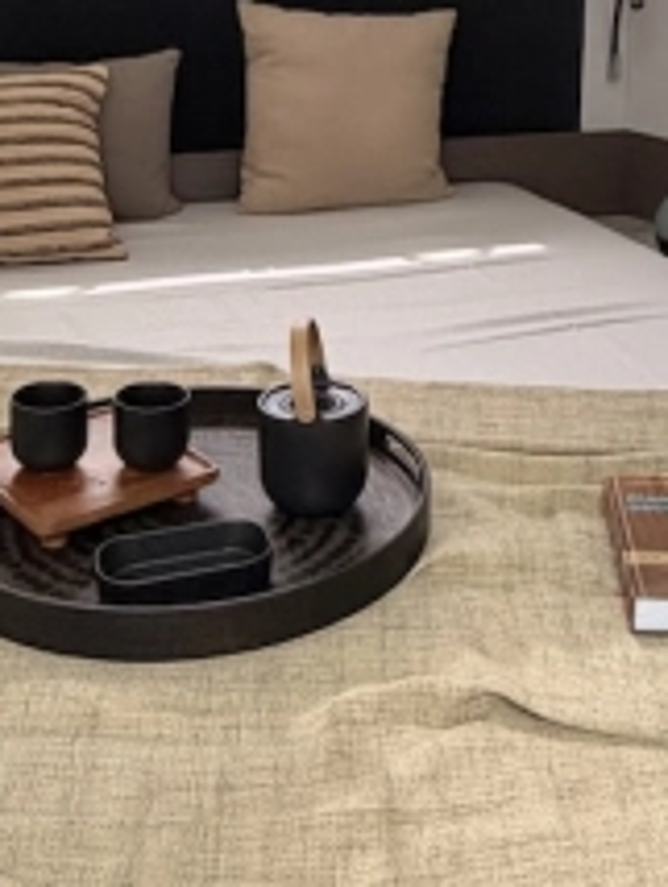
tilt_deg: -10.3
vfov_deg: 38.0
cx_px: 353
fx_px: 1233
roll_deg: +0.6
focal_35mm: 48
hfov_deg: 30.3
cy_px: 162
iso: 200
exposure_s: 1/121
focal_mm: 2.22
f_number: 2.2
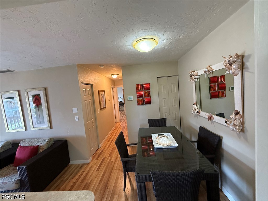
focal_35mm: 14
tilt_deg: -3.8
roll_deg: +4.1
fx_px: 108
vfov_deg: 85.7
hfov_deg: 102.1
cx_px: 134
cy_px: 100
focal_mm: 2.22
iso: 400
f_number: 2.2
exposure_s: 1/60
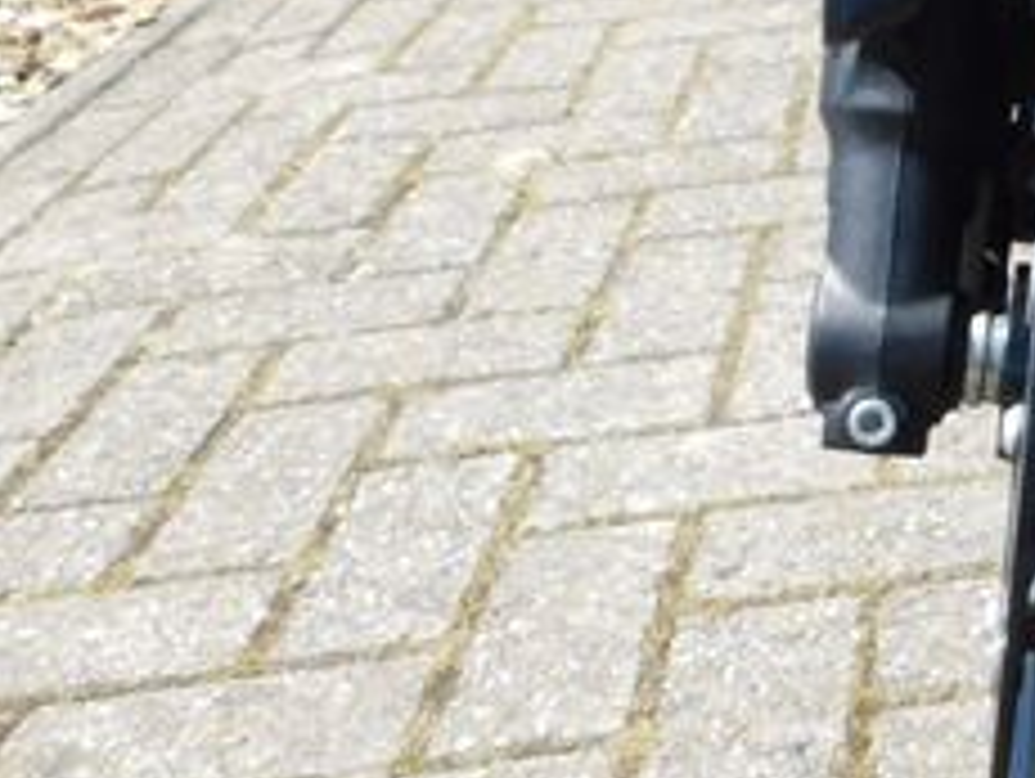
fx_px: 1916
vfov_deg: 22.9
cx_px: 1359
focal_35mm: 64
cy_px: 454
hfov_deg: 25.8
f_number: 3
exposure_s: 1/800
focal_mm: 4
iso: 125
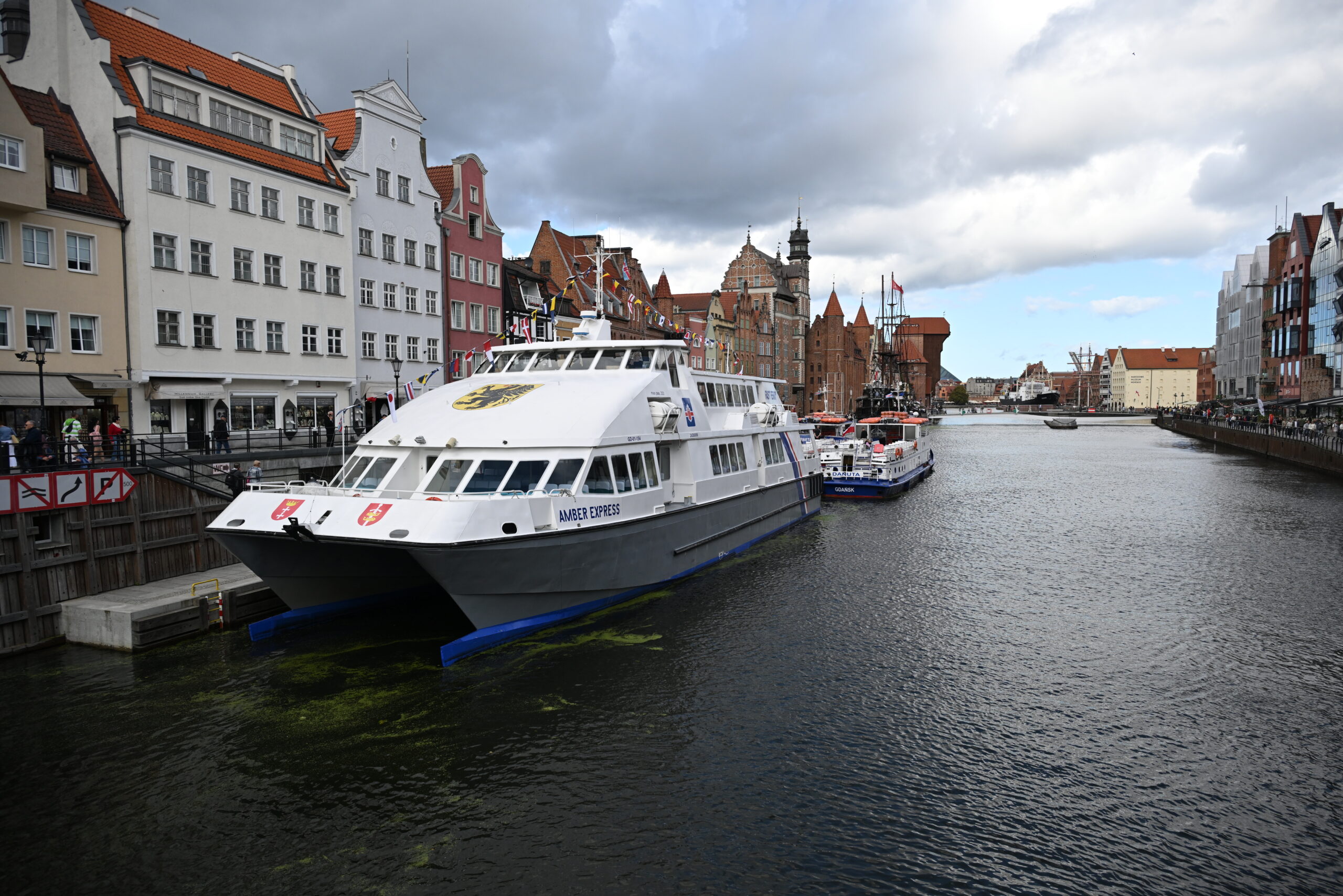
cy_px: 448
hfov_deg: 73.7
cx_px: 672
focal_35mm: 24
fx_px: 895
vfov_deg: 53.1
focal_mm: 24
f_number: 4
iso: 400
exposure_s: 1/2500
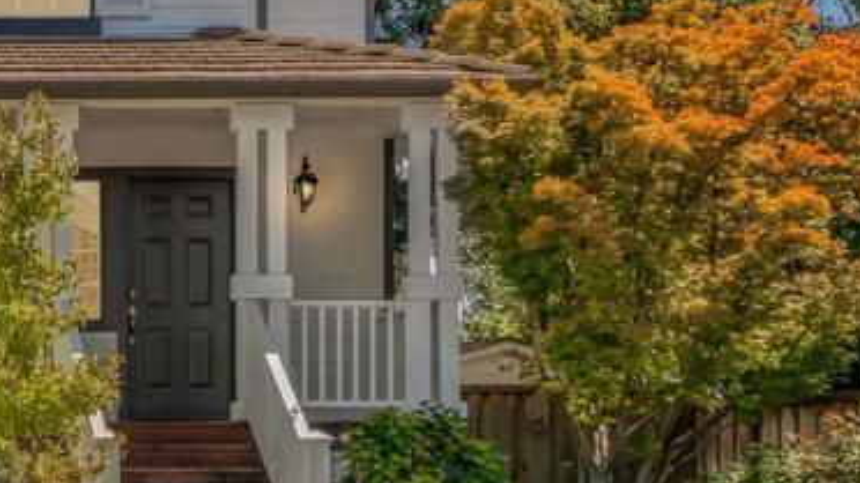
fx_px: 2234
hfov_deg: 19.7
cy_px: 299
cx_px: -310
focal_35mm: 98
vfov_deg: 12.3
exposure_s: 1/400
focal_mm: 34
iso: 400
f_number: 9
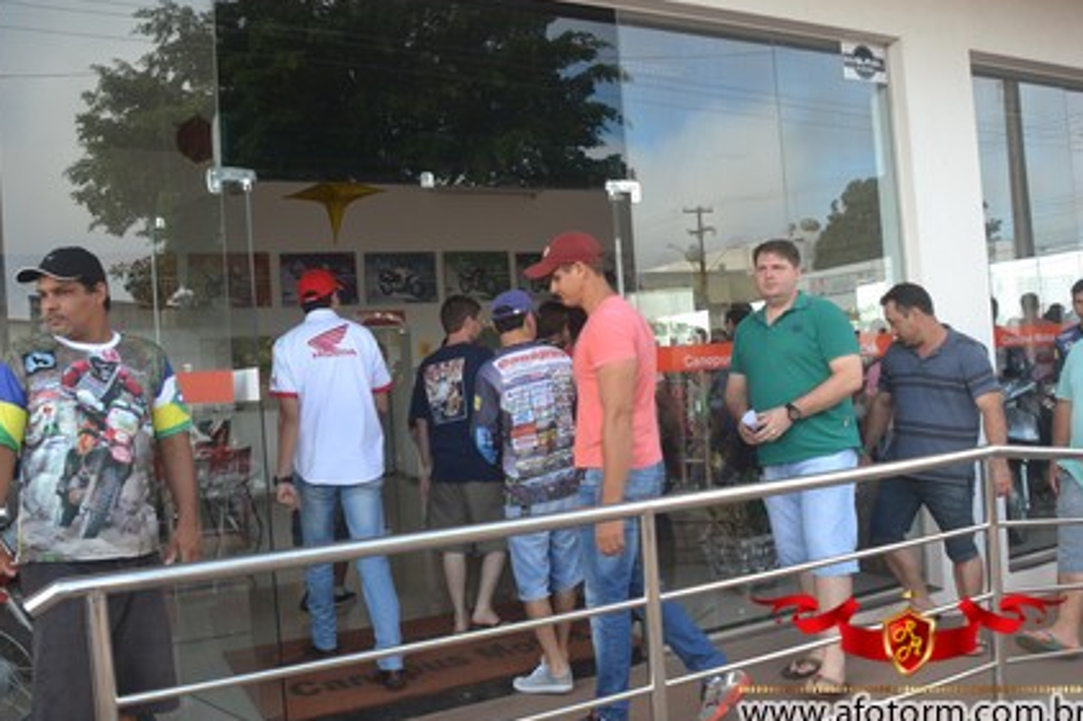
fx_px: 962
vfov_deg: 41.1
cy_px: 372
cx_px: 524
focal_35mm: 32
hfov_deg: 58.7
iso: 200
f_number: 5.6
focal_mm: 20
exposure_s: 1/125
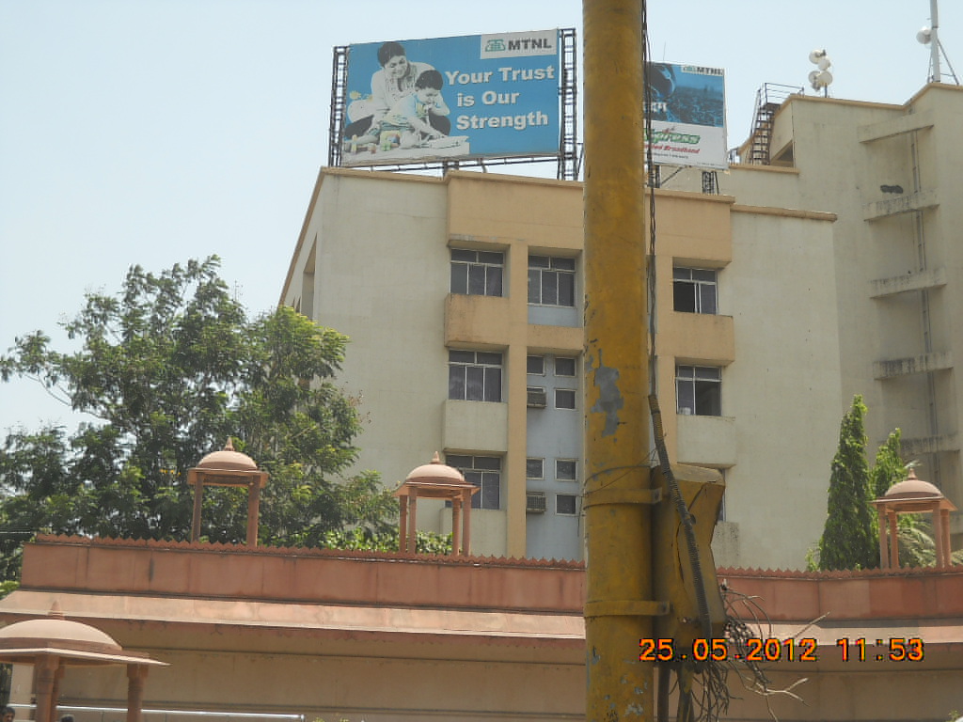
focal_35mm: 56
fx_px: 1558
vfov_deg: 26.1
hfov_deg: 34.3
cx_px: 482
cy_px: 361
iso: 80
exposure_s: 1/400
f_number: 3.6
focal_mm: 9.24
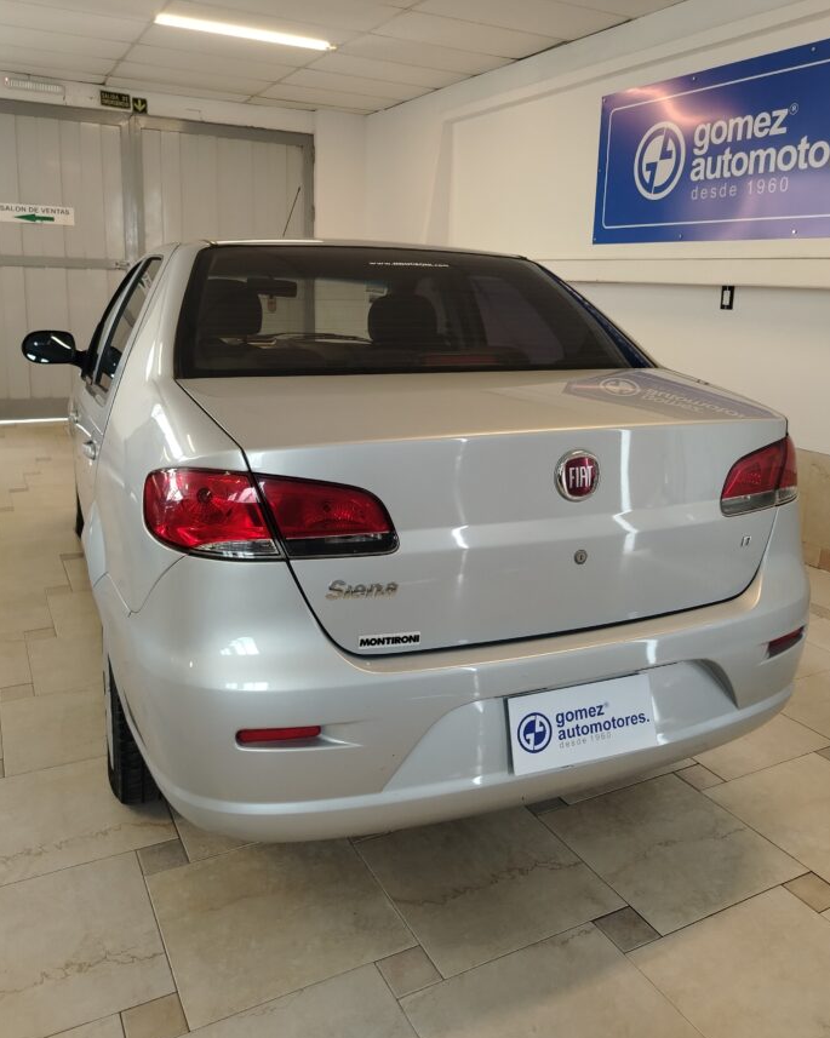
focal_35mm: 28
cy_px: 445
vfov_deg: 61.9
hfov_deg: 51.5
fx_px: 860
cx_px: 441
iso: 859
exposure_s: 1/50
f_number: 1.75
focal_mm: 5.25
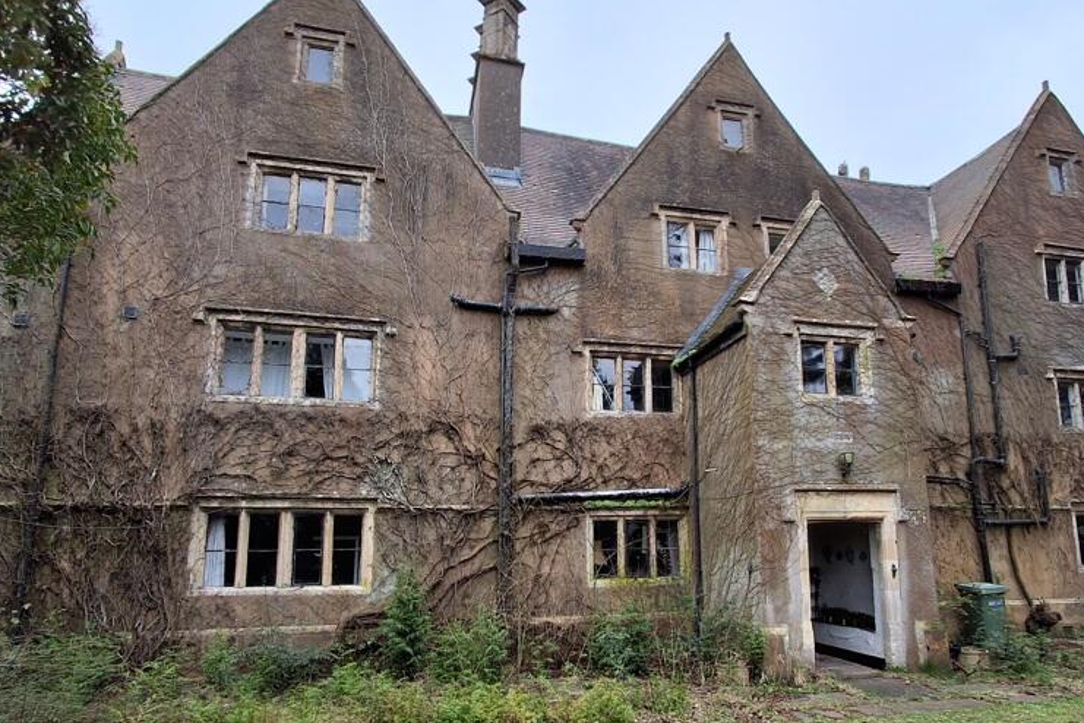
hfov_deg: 75.9
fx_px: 693
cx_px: 588
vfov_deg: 54.7
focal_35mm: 23
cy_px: 432
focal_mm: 1.64
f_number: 2.2
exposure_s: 1/183
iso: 40
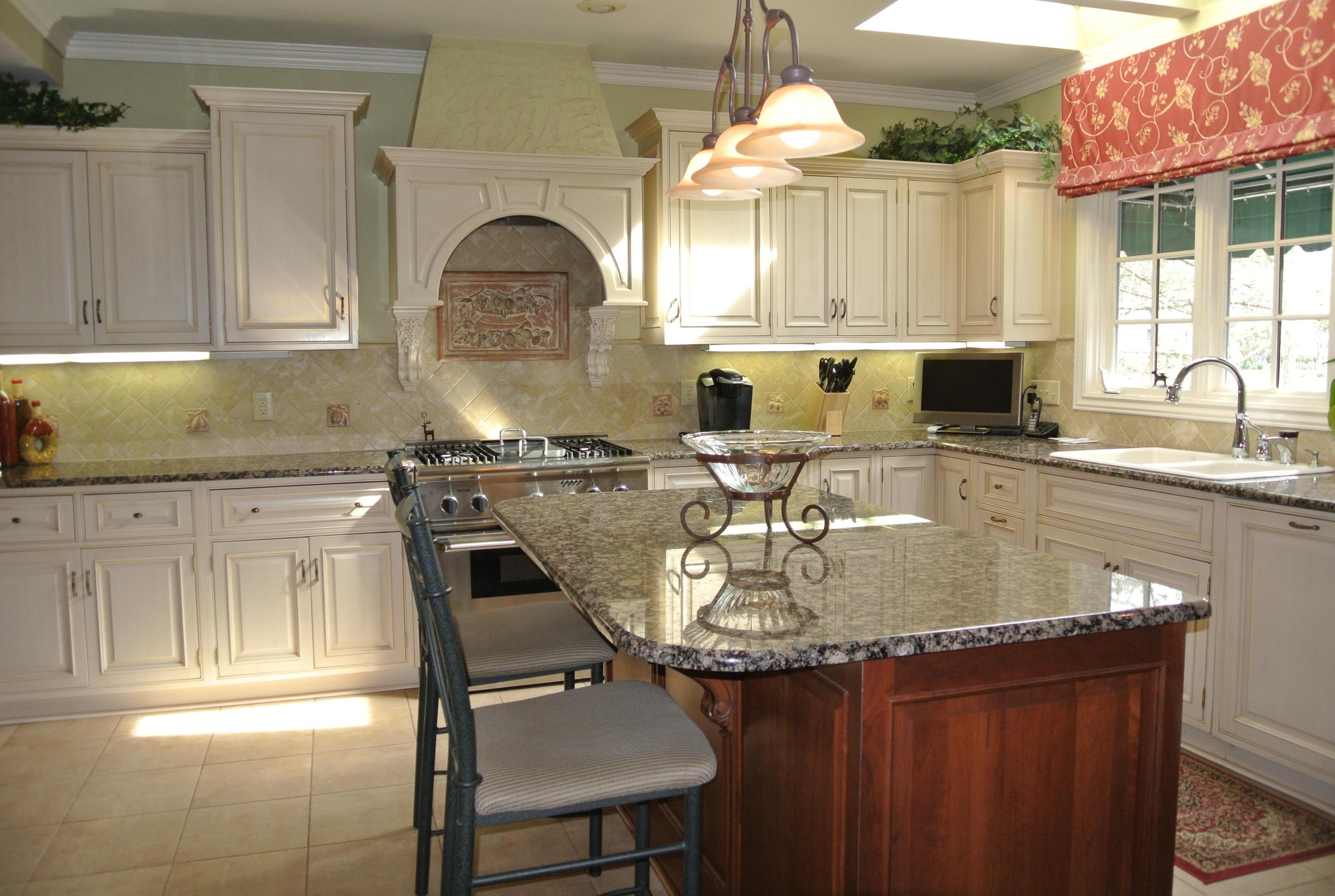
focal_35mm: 27
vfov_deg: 48.1
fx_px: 1003
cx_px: 668
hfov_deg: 67.3
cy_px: 448
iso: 250
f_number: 3.5
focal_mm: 10
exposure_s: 1/60
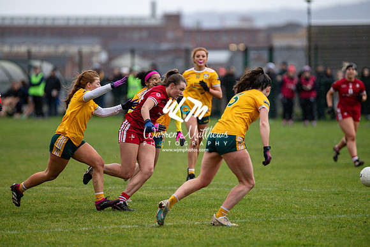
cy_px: 124
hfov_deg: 6.9
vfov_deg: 4.6
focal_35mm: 300
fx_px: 3084
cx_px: 185
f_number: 2.8
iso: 2000
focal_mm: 300
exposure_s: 1/640
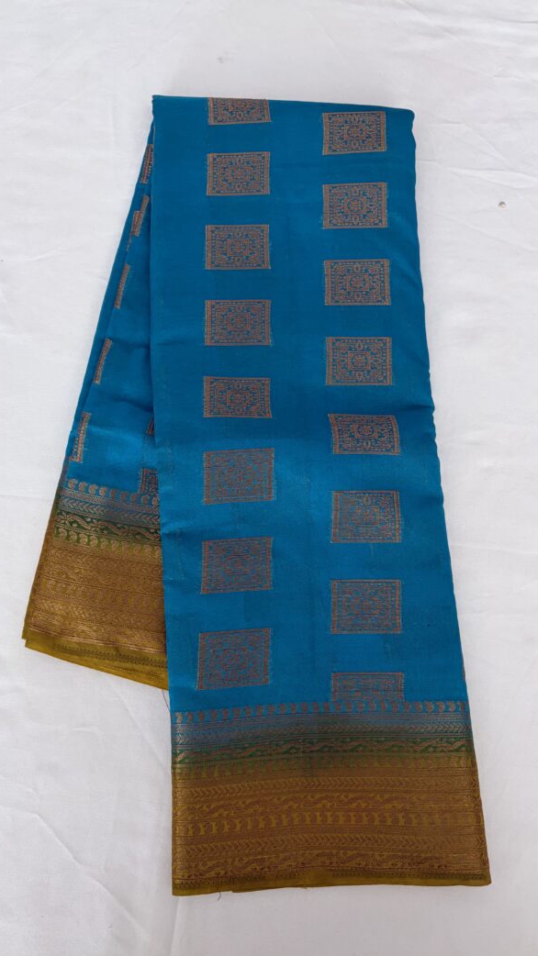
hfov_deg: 40.1
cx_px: 245
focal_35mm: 29
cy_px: 487
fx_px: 736
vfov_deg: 66.1
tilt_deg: -76.2
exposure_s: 1/60
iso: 200
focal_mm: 5.96
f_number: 1.6
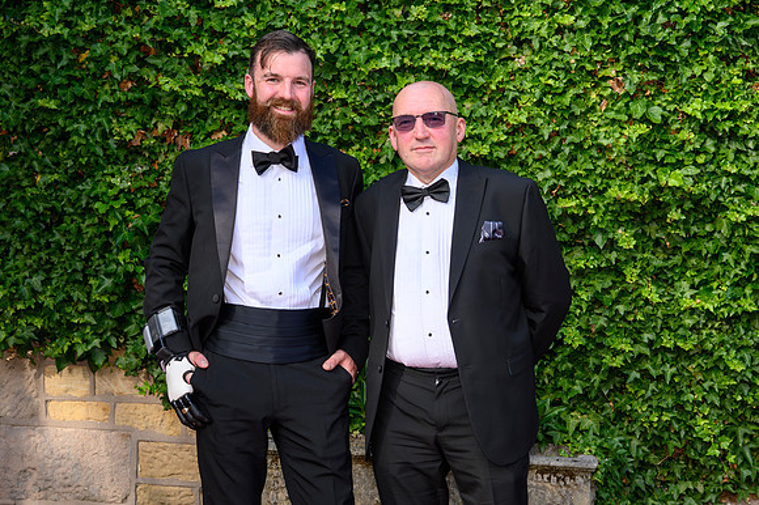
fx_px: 1219
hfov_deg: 34.6
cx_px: 392
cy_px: 209
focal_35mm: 58
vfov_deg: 23.4
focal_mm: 47
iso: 110
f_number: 8
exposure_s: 1/125
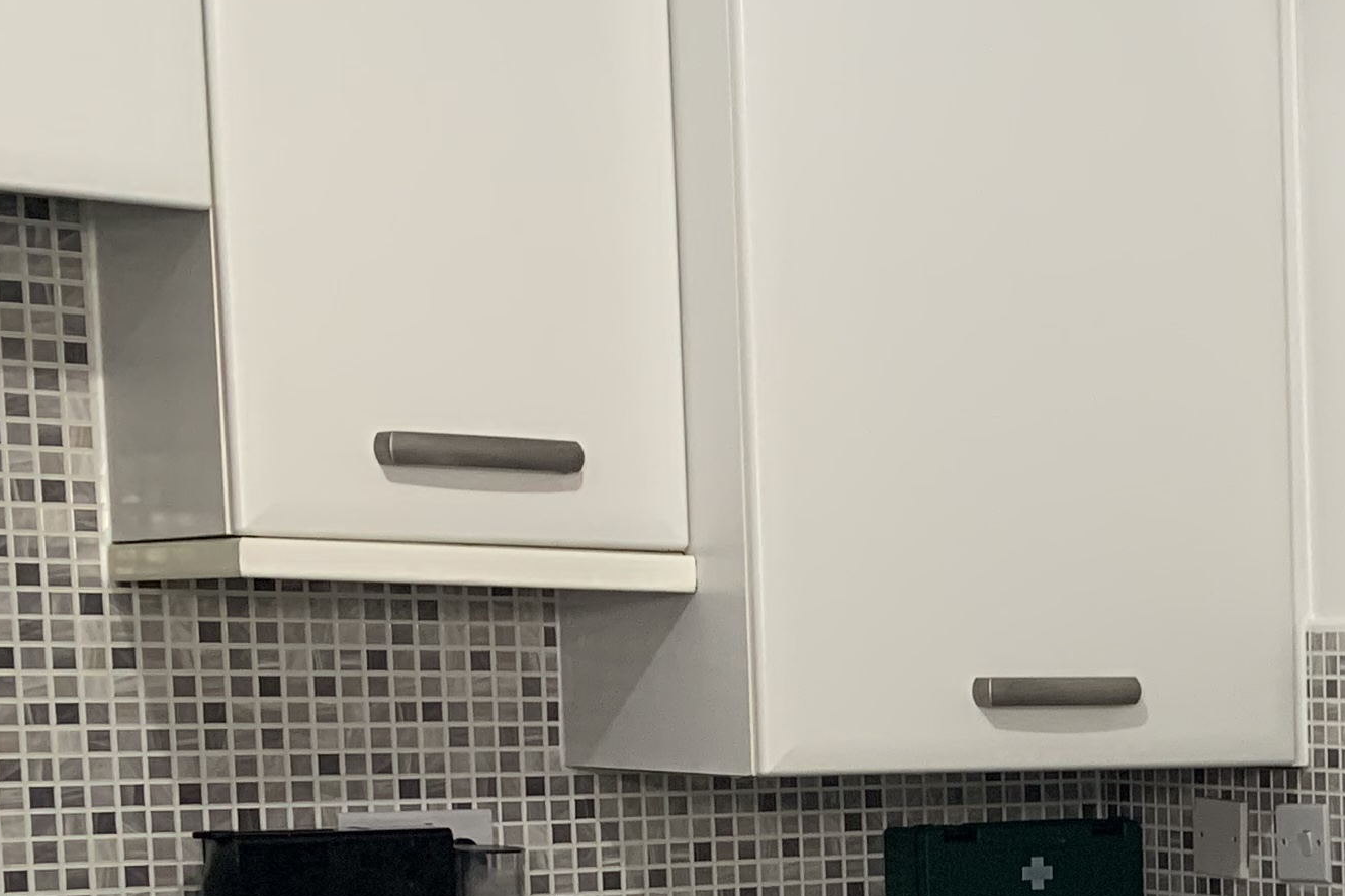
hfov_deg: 21.0
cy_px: 999
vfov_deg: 16.1
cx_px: 2011
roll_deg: +0.0
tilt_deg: -5.9
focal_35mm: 82
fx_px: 3063
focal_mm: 4.25
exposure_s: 1/60
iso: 100
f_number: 1.8
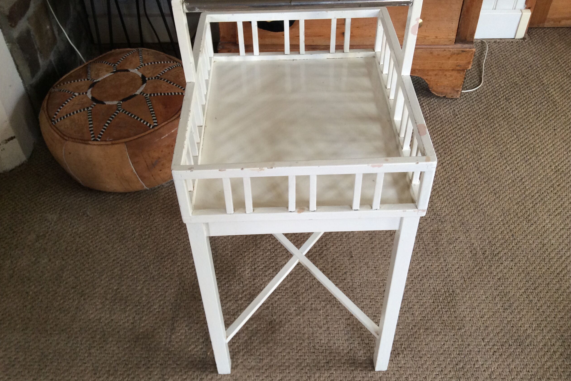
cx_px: 282
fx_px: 539
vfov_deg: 38.9
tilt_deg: -44.2
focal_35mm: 34
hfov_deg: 55.8
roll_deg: +3.2
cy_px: 200
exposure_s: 1/25
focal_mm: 3.3
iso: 64
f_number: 2.4
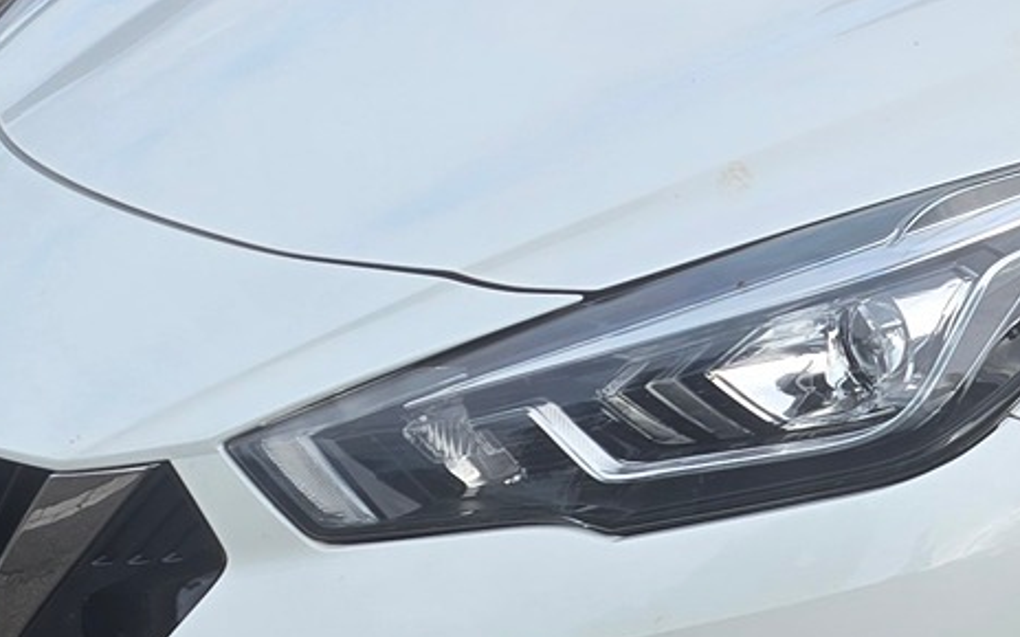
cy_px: 75
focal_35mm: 106
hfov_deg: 18.0
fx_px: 2947
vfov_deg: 12.3
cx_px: 1413
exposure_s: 1/212
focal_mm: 6.3
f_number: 1.7
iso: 12
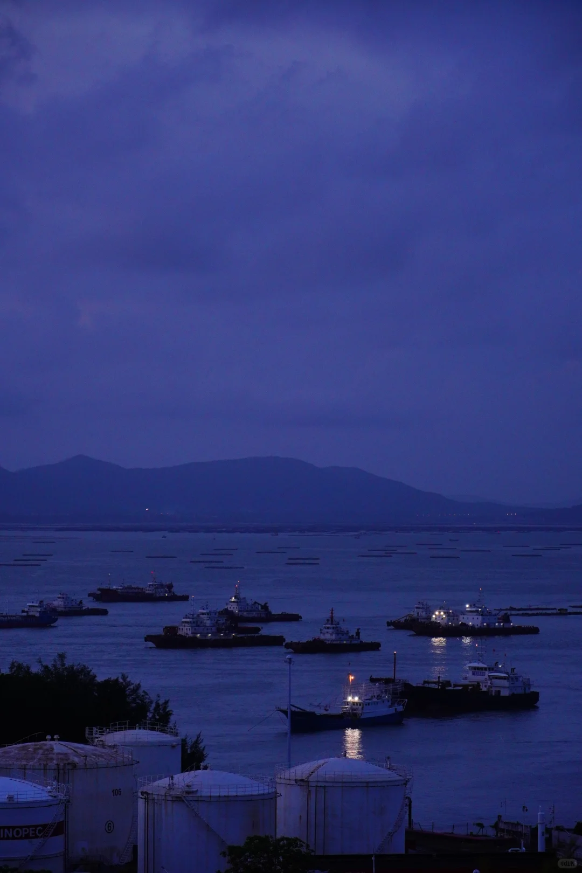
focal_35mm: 126
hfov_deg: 10.9
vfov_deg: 16.3
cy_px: 436
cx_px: 291
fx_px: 3055
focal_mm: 84
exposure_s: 1/160
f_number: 5.6
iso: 640
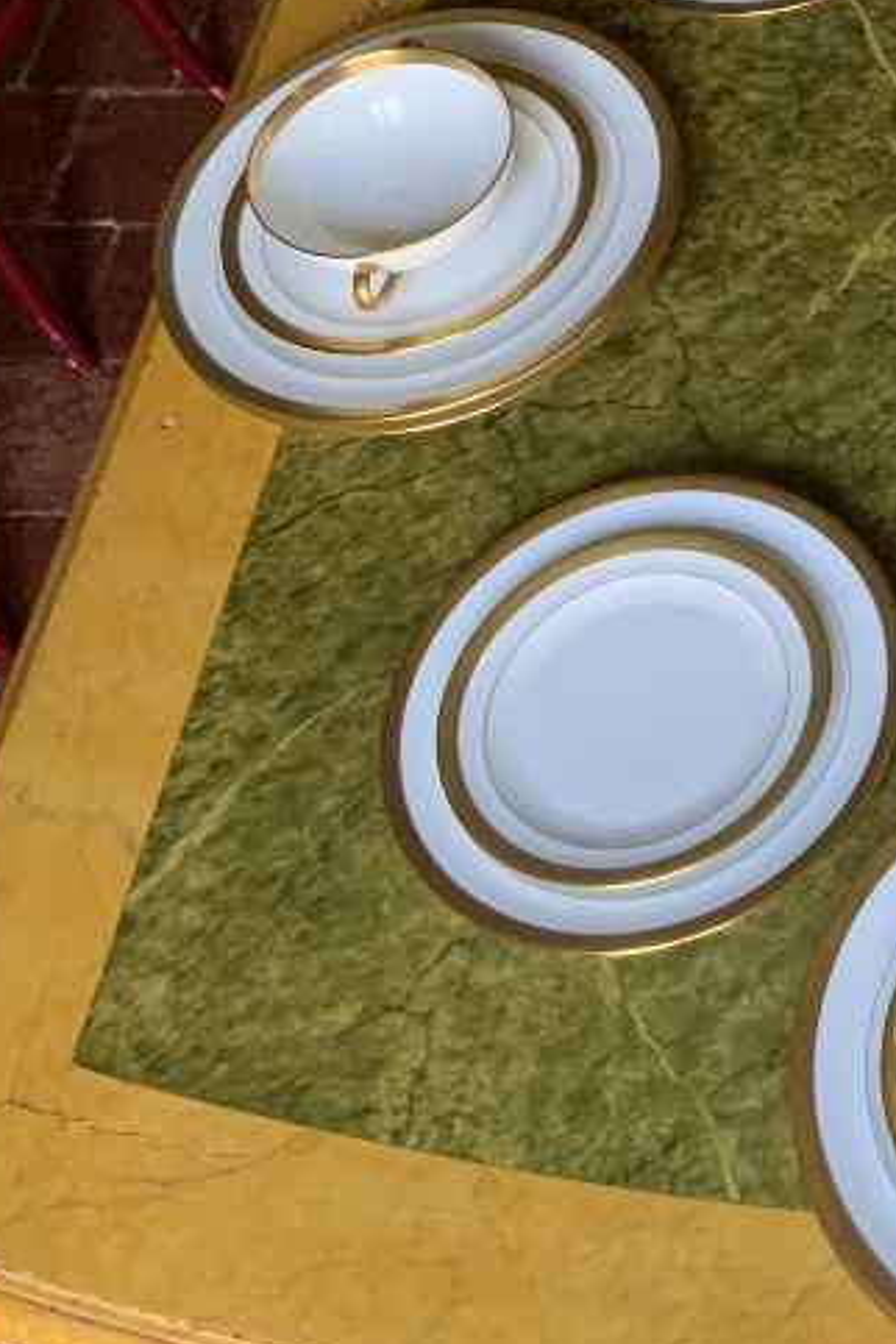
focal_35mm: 75
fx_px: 2800
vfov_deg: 26.4
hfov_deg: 17.1
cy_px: 225
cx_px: 1169
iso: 100
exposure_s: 1/50
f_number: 1.8
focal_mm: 3
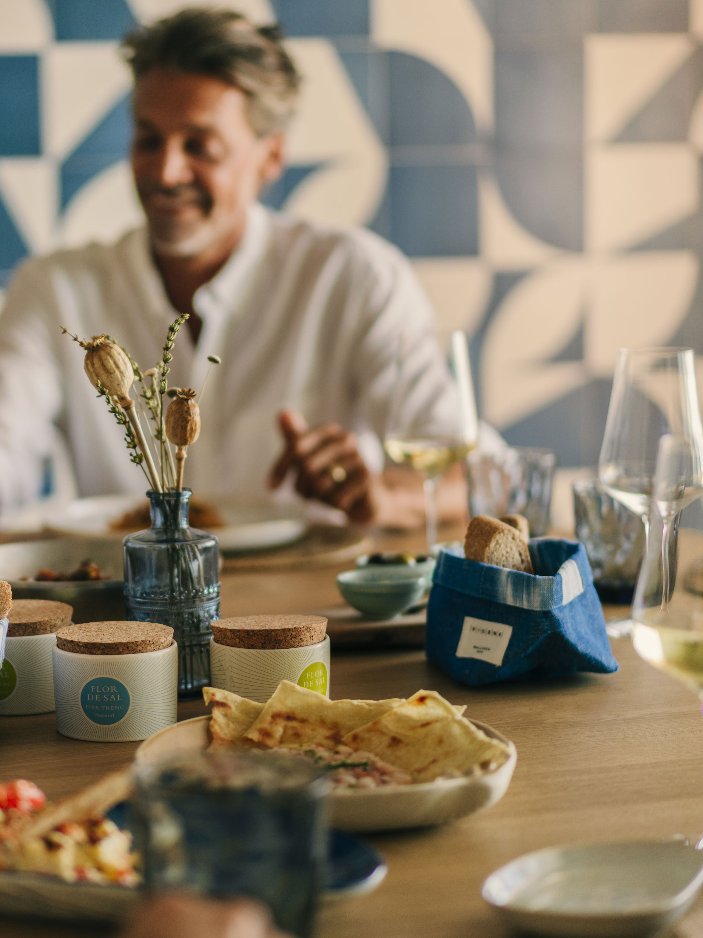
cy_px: 469
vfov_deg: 24.4
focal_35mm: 80
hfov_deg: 18.3
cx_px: 142
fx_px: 2166
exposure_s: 1/320
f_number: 1.8
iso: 400
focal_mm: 55
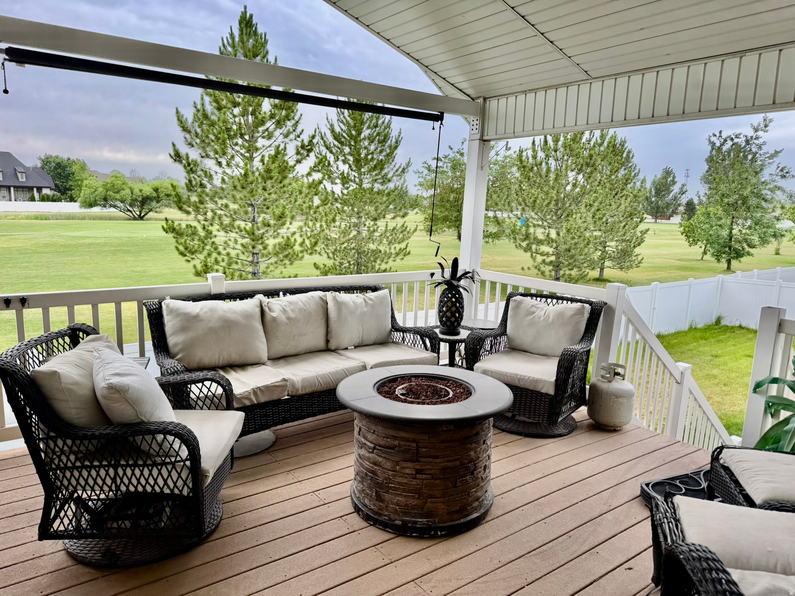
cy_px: 298
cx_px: 398
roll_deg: -1.7
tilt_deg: -9.7
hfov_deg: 71.6
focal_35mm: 24
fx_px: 551
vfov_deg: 56.8
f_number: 1.78
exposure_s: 1/527
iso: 80
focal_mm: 6.76
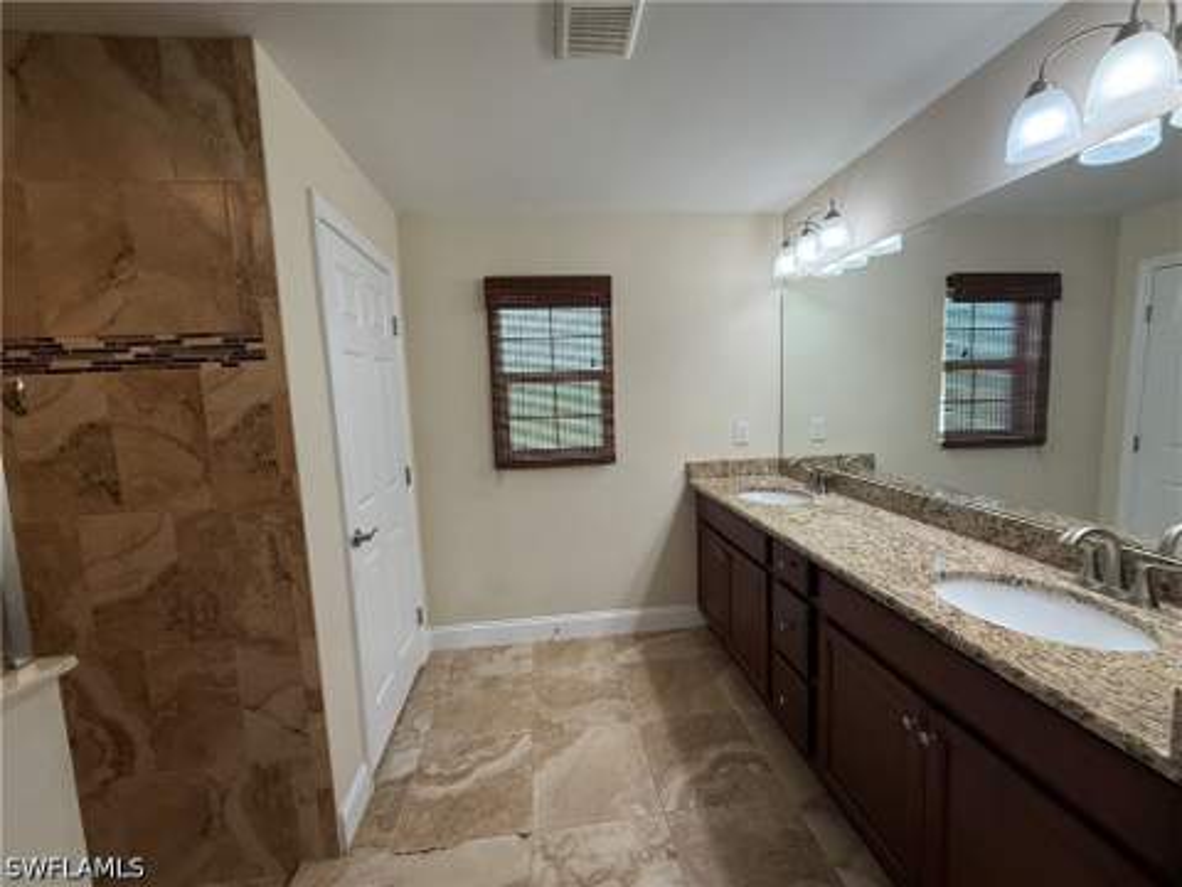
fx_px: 478
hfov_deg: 102.1
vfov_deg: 85.7
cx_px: 591
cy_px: 444
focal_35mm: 14
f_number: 2.2
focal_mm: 2.22
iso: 200
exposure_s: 1/120
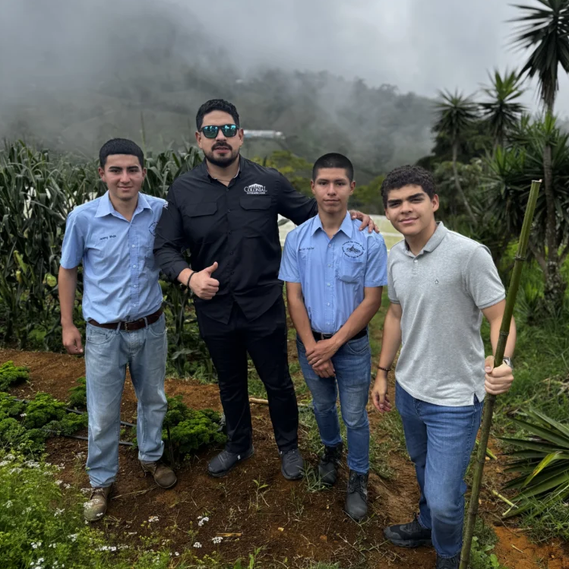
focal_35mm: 29
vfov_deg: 55.6
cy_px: 263
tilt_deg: -20.2
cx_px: 290
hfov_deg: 55.6
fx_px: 539
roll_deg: +2.7
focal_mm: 6.8
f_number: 1.8
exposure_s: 1/1767
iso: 80
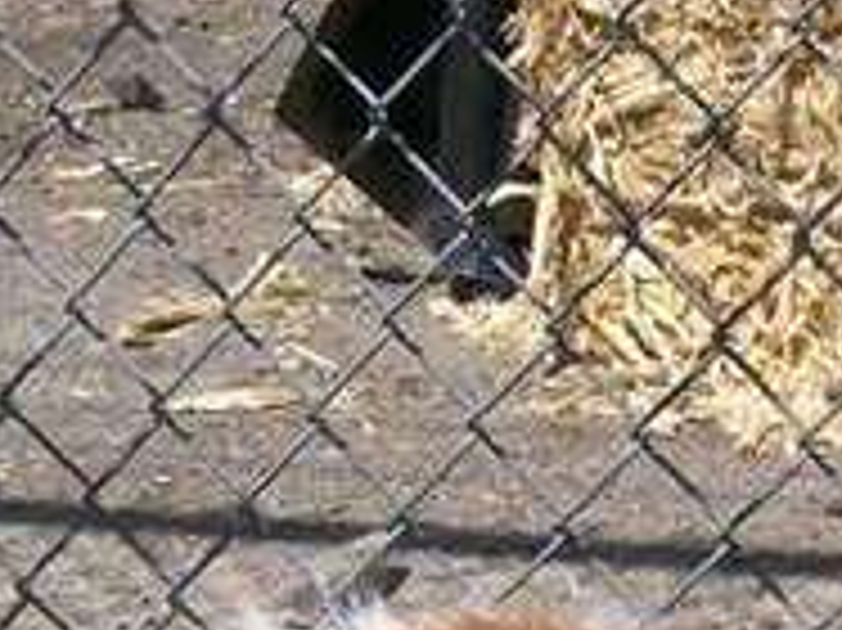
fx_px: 3598
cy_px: 1040
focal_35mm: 148
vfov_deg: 9.6
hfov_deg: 12.7
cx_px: 1252
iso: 80
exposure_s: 1/805
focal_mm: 6
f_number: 4.8
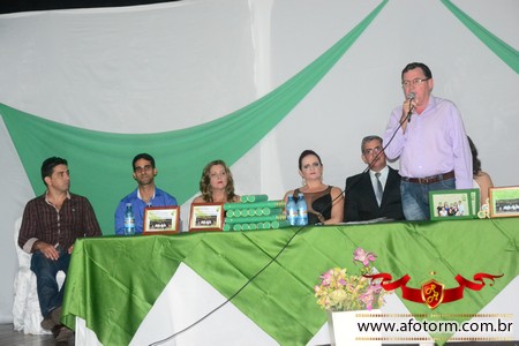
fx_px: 1081
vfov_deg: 18.2
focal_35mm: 75
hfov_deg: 27.0
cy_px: 173
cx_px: 260
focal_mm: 50
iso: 3200
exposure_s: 1/80
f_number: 5.6
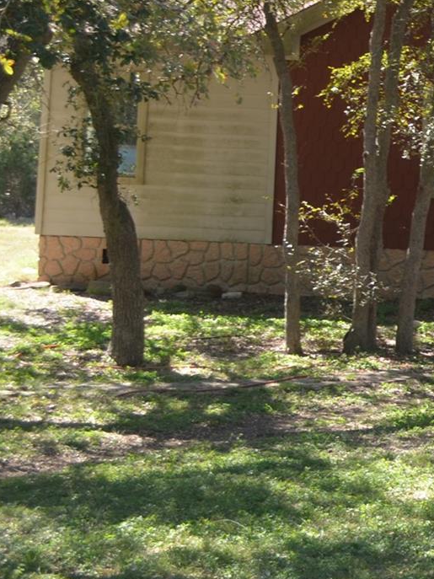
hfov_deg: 12.8
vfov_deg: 18.7
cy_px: 24
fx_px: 1722
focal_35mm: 103
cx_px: 817
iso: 200
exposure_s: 1/160
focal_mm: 24
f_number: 6.3
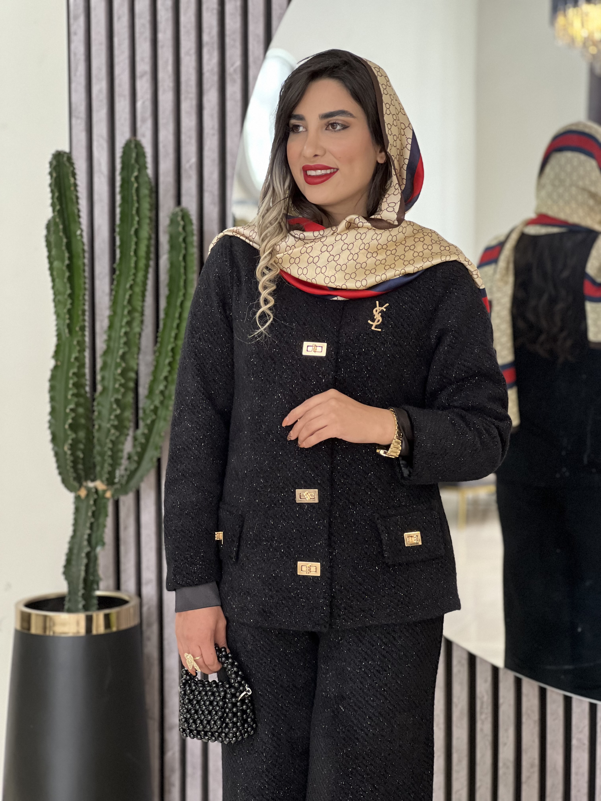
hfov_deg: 19.1
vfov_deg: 25.3
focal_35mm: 77
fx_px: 1782
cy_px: 400
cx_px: 300
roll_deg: -0.1
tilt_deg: -3.9
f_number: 2.8
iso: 320
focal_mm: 9
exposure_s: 1/33
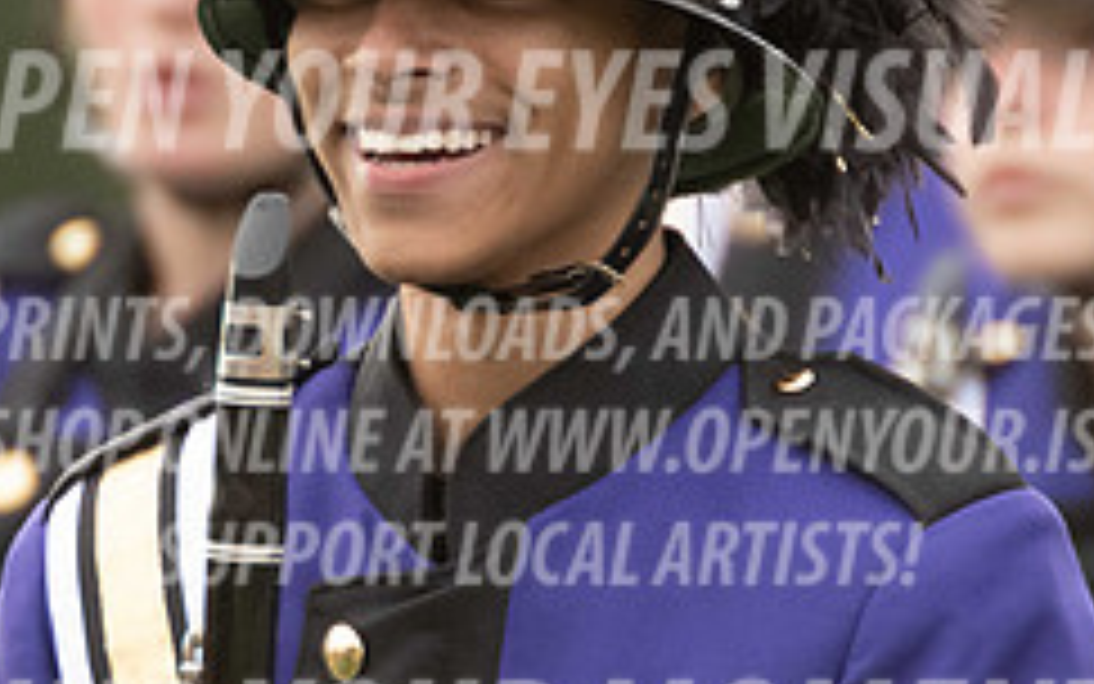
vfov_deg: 0.8
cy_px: 432
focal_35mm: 1698
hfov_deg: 1.2
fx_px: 50638
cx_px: 538
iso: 2500
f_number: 5.6
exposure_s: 1/1600
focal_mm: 600
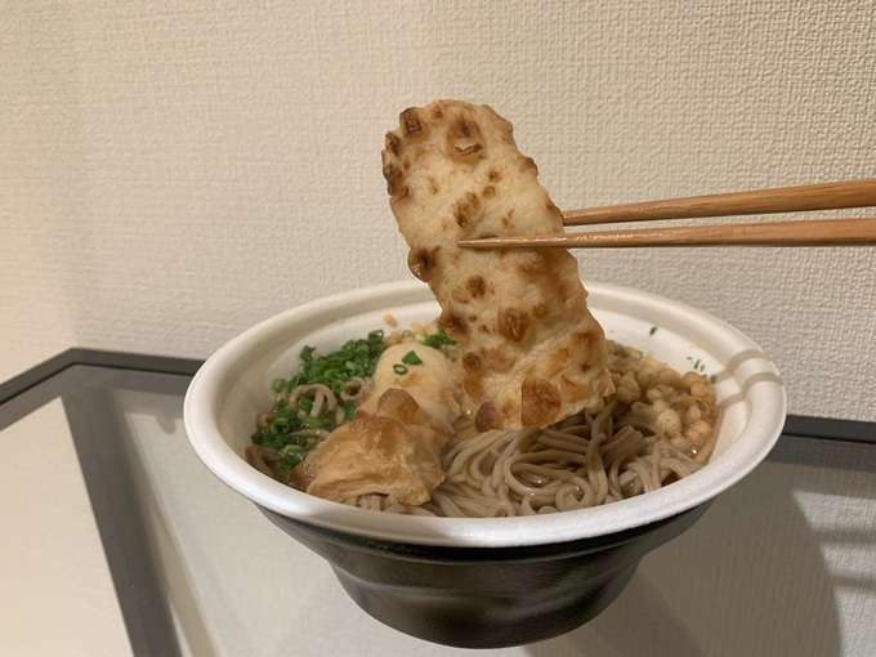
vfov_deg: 53.1
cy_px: 328
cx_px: 438
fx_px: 658
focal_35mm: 26
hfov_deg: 67.3
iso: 160
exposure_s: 1/50
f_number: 1.8
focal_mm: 4.25
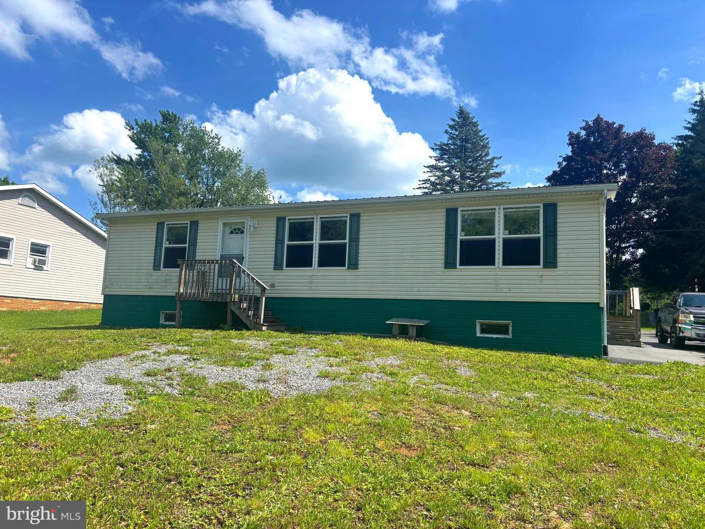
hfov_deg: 67.3
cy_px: 264
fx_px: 530
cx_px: 352
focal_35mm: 26
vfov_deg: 53.1
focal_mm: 5.96
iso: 50
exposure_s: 1/3413
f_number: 1.6
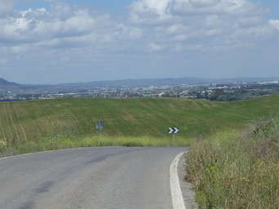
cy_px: 142
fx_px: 870
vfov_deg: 13.7
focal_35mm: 108
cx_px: 112
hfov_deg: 18.2
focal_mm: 13.1
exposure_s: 1/125
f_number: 16
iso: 160
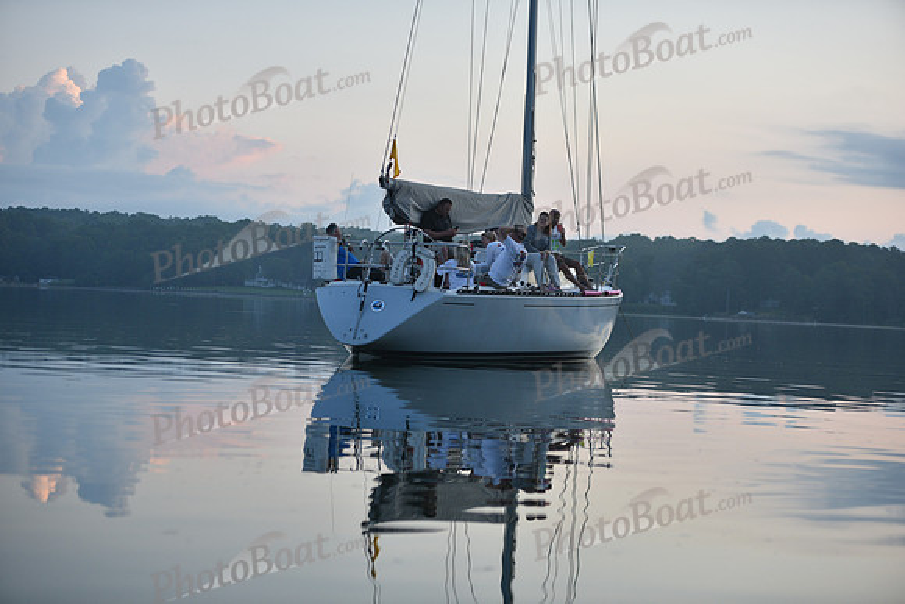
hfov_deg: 28.8
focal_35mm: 70
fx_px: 1760
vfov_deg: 19.5
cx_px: 452
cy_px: 302
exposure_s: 1/500
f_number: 2.8
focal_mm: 70
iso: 320
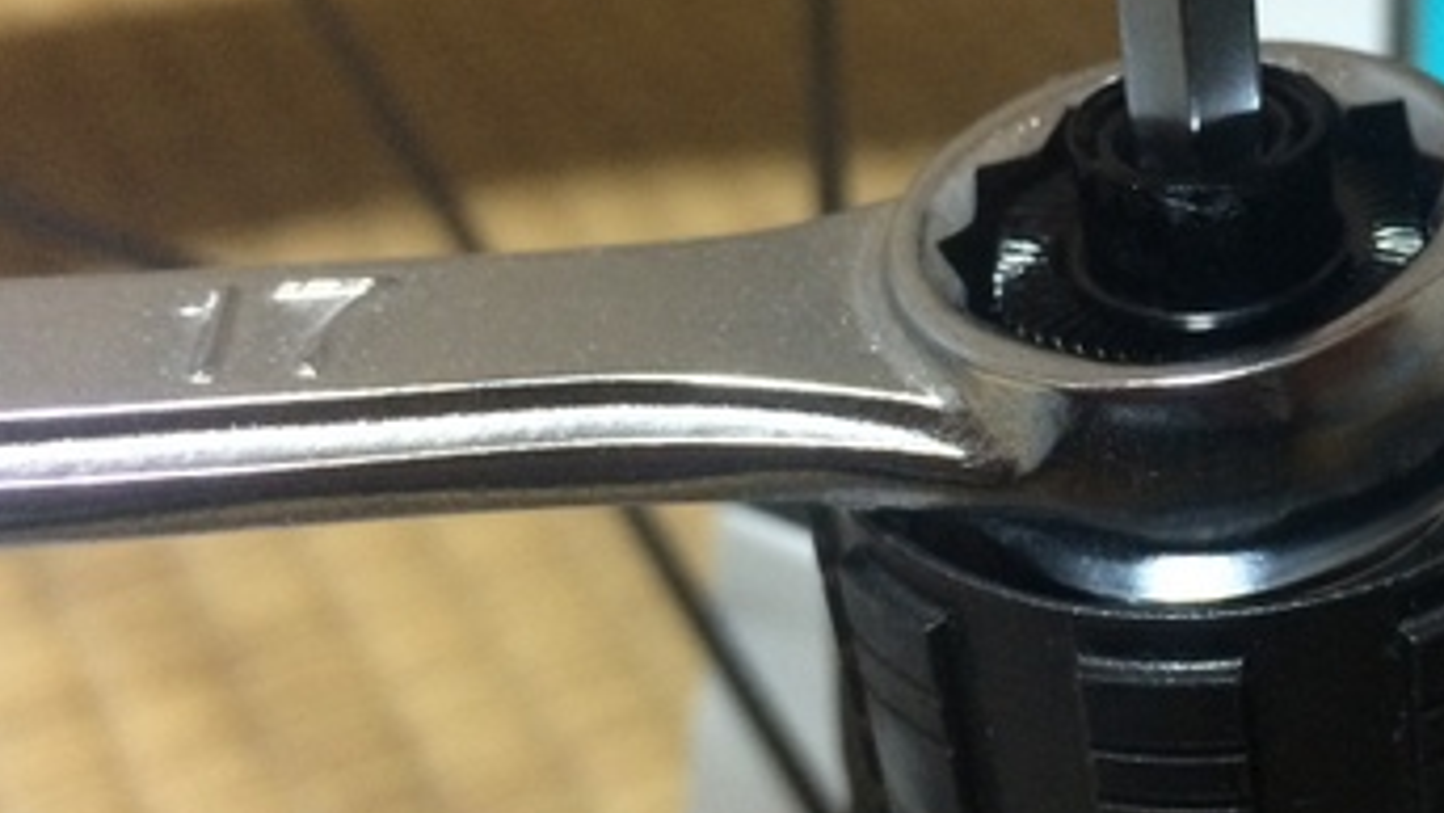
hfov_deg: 33.7
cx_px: 1276
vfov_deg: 20.2
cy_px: 202
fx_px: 2259
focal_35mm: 59
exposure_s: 1/30
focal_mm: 4.15
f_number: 2.2
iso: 250
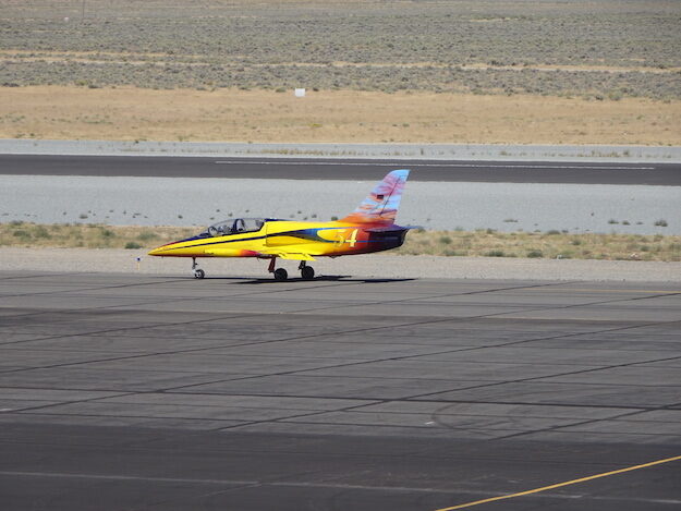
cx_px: 340
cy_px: 256
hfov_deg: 8.0
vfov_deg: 6.0
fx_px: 4860
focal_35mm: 247
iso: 80
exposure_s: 1/400
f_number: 6.3
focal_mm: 42.14
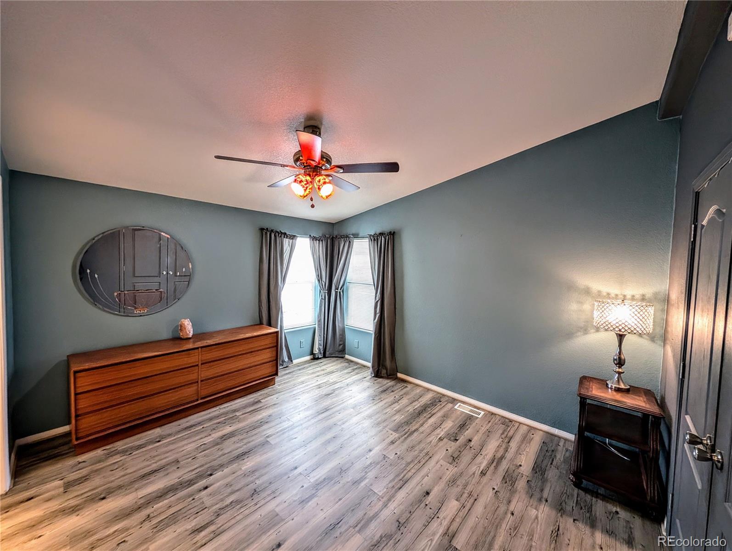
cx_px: 366
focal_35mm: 12
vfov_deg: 94.6
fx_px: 254
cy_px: 276
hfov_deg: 110.5
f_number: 1.95
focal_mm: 2.23
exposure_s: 1/60
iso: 160
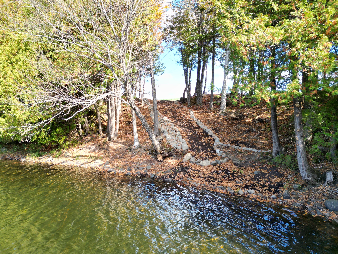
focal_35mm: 24
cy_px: 127
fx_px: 234
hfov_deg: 71.6
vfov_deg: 56.8
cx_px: 169
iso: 110
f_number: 1.7
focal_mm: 6.72
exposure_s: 1/640
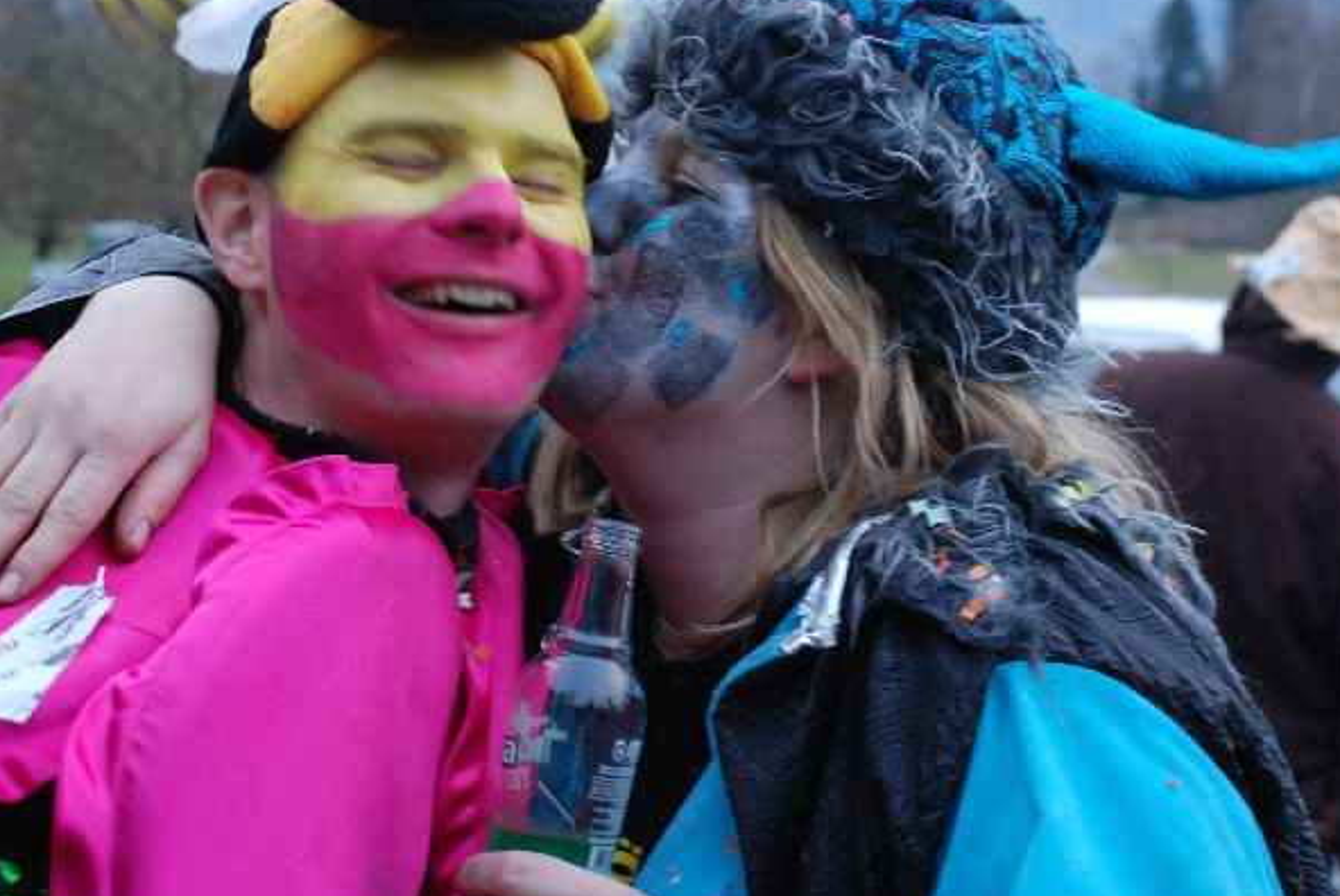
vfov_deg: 15.0
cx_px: 720
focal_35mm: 91
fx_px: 3385
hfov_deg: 22.4
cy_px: 180
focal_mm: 35
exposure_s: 1/20
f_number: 4.5
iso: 400
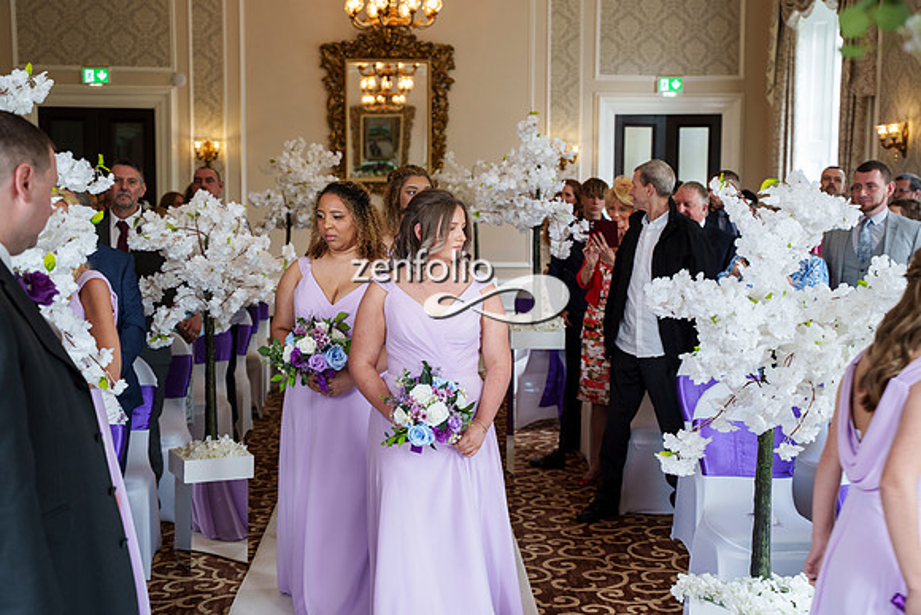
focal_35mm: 51
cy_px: 299
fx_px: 1316
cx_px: 473
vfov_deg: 26.3
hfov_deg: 38.6
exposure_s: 1/100
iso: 400
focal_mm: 50
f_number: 4
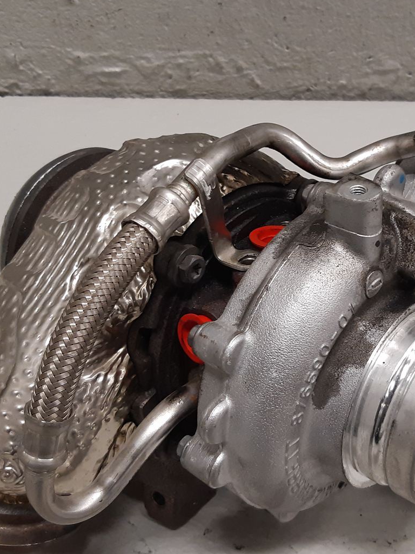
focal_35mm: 52
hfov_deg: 27.9
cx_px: 266
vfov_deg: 36.8
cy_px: 271
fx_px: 831
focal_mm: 3.93
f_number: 1.7
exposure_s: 1/50
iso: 125
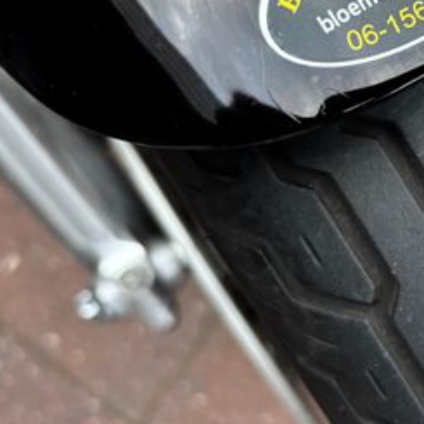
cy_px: 114
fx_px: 831
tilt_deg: -83.5
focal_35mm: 60
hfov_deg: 26.6
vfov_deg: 28.3
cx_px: 455
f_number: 1.6
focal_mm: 5.96
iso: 50
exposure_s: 1/464
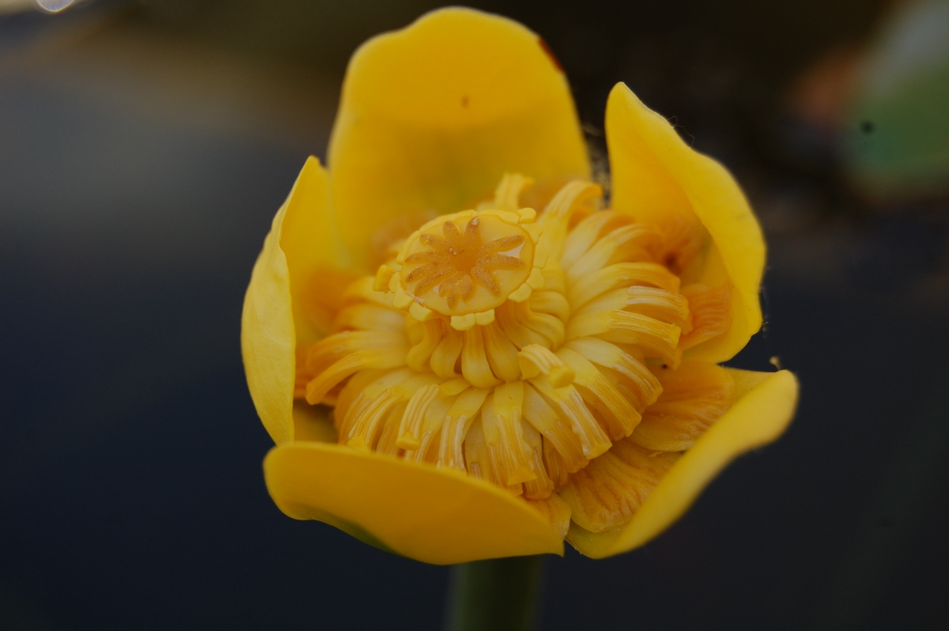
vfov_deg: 16.5
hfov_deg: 24.6
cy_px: 316
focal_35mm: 82
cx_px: 474
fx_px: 2173
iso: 200
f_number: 7.1
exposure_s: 1/200
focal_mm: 55
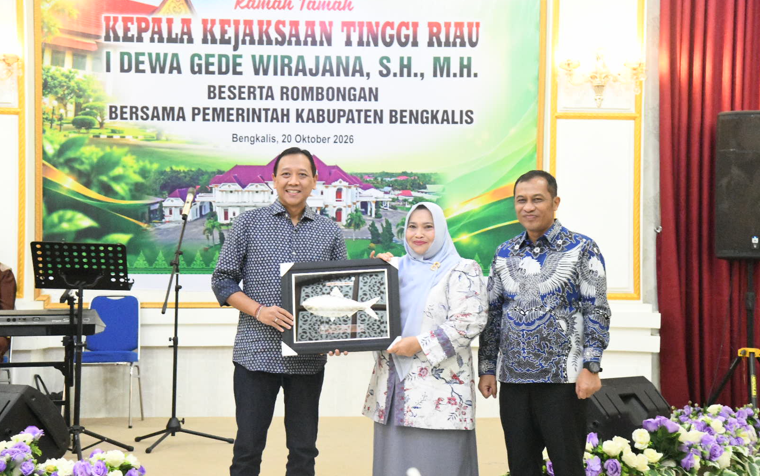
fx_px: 1409
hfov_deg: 30.2
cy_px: 235
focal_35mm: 68
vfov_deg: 19.2
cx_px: 380
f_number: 5.6
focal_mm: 66
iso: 25600
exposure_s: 1/125
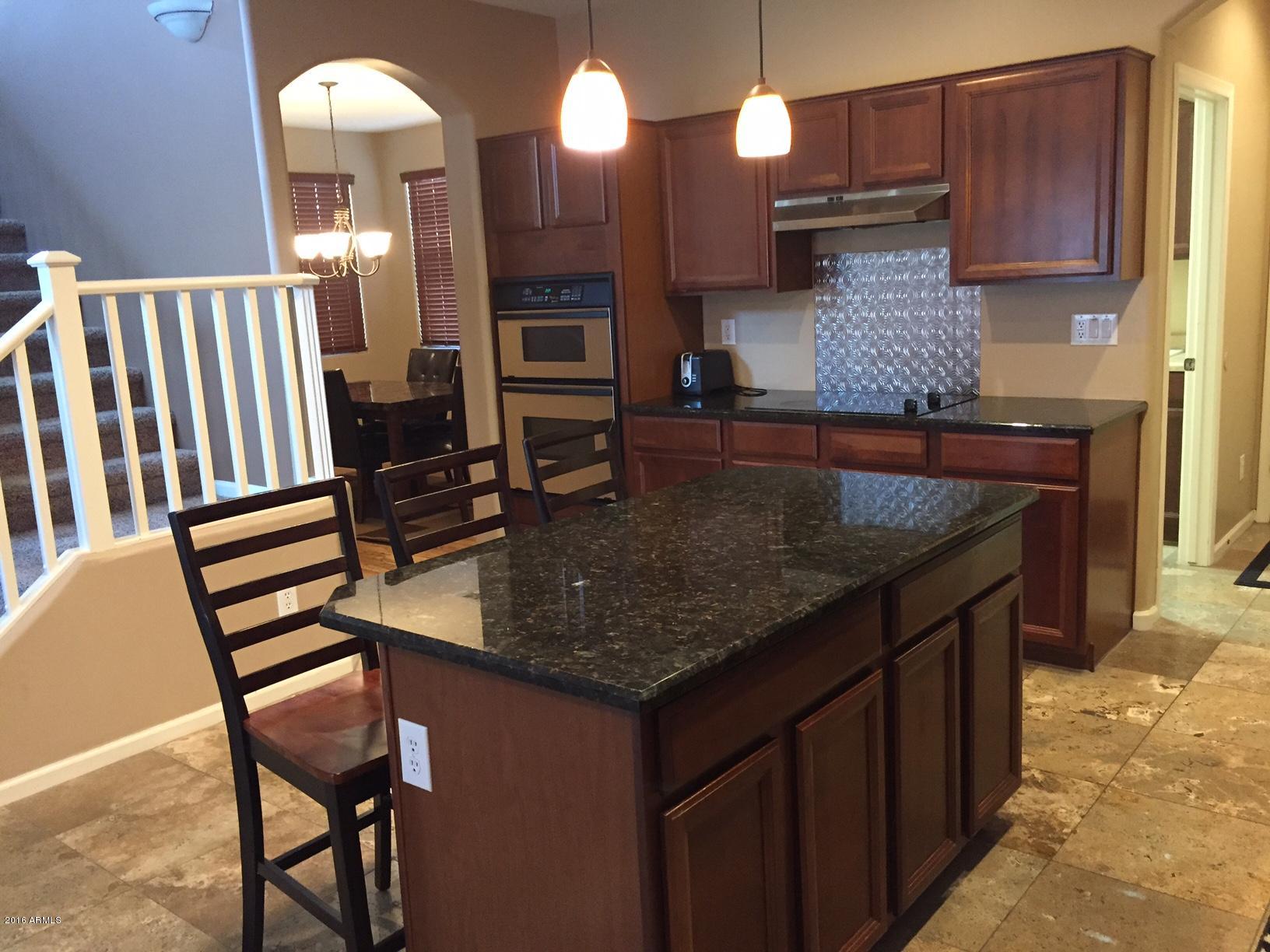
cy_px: 476
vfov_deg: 48.2
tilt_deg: -10.8
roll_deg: +1.9
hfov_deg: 61.7
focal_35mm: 29
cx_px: 635
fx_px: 1064
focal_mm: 4.15
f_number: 2.2
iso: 250
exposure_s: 1/20
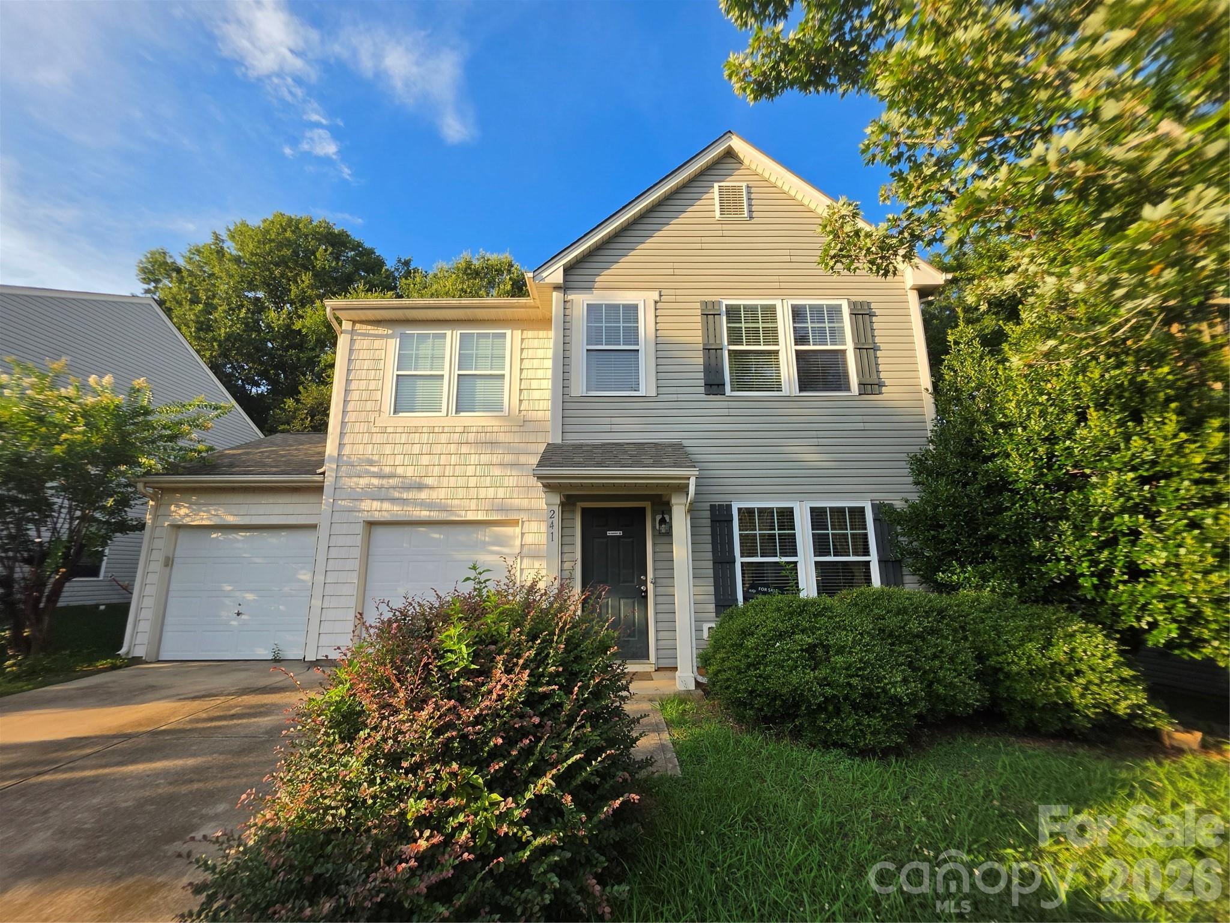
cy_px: 462
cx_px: 615
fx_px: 462
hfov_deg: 106.2
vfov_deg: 89.9
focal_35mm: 13
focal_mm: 2.2
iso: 32
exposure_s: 1/481
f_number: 1.9
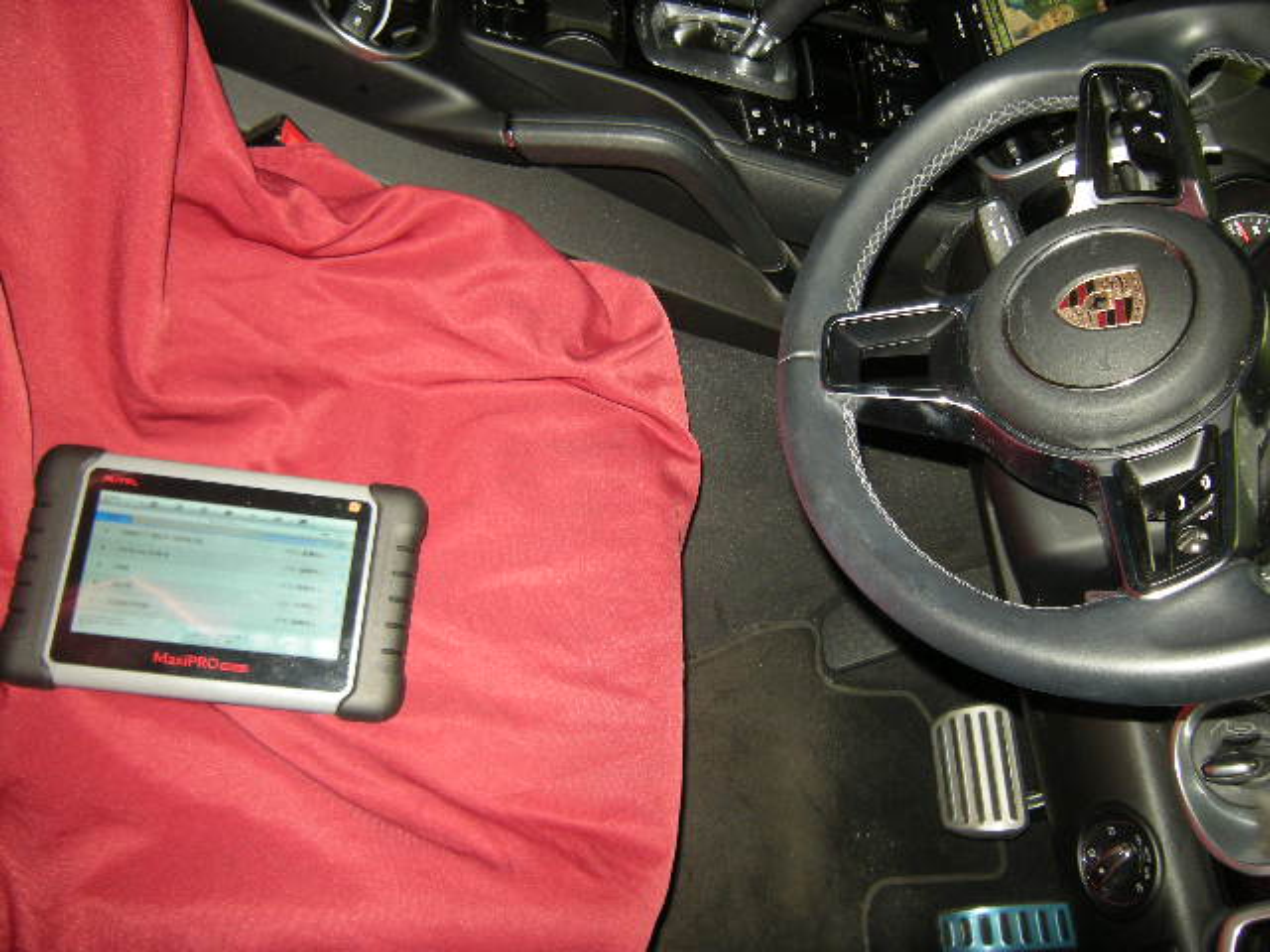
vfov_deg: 49.7
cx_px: 635
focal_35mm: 28
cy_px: 476
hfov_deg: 63.4
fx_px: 1027
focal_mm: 4.7
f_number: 2.8
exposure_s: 1/60
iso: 166
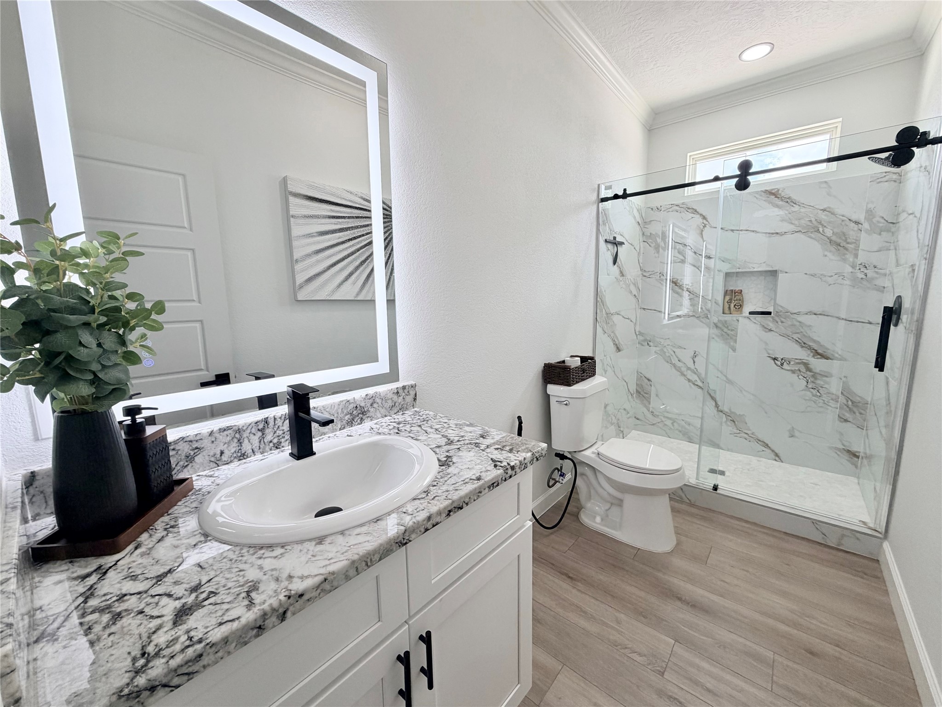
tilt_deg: -8.4
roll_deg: +0.6
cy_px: 354
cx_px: 471
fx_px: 381
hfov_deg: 102.1
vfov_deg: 85.7
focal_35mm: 14
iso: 125
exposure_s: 1/112
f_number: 2.2
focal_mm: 2.22
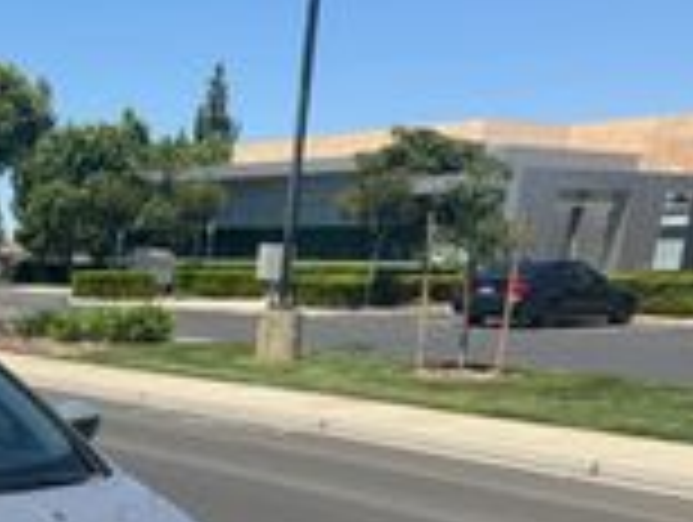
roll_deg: -1.3
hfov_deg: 30.2
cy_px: 590
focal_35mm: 56
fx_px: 1123
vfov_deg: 24.3
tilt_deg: -15.7
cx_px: -94
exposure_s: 1/4673
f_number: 1.78
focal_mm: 6.76
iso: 100
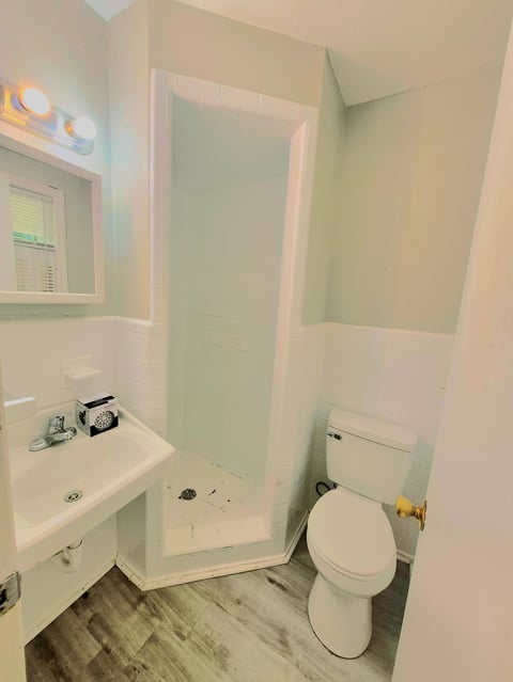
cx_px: 256
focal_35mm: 13
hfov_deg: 90.0
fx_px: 257
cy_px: 341
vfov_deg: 106.1
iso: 80
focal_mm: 1.74
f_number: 2.2
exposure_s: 1/120
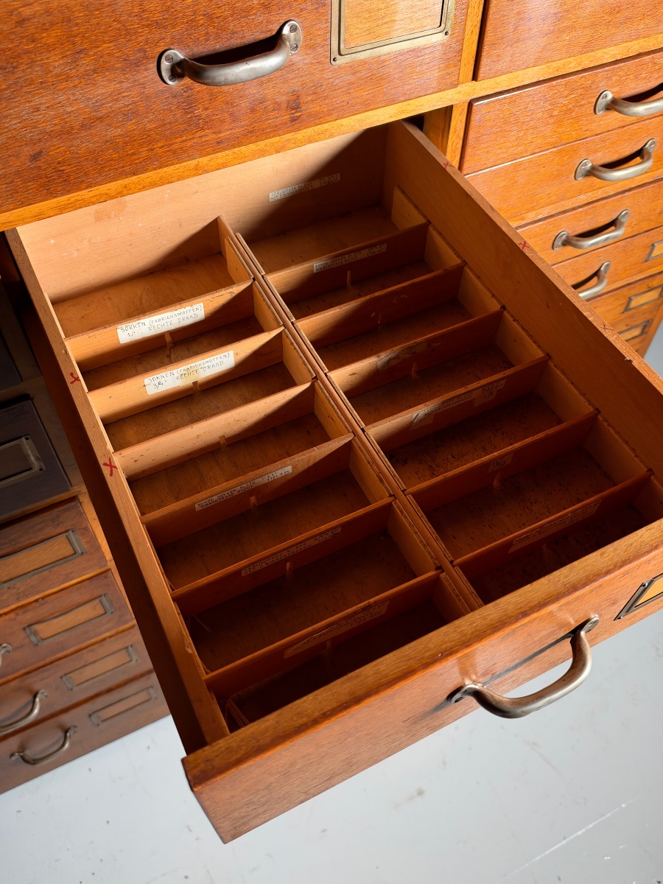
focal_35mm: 29
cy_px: 442
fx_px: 741
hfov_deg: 48.2
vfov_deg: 61.7
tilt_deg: -53.3
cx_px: 332
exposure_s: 1/60
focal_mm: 6.93
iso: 400
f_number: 1.48
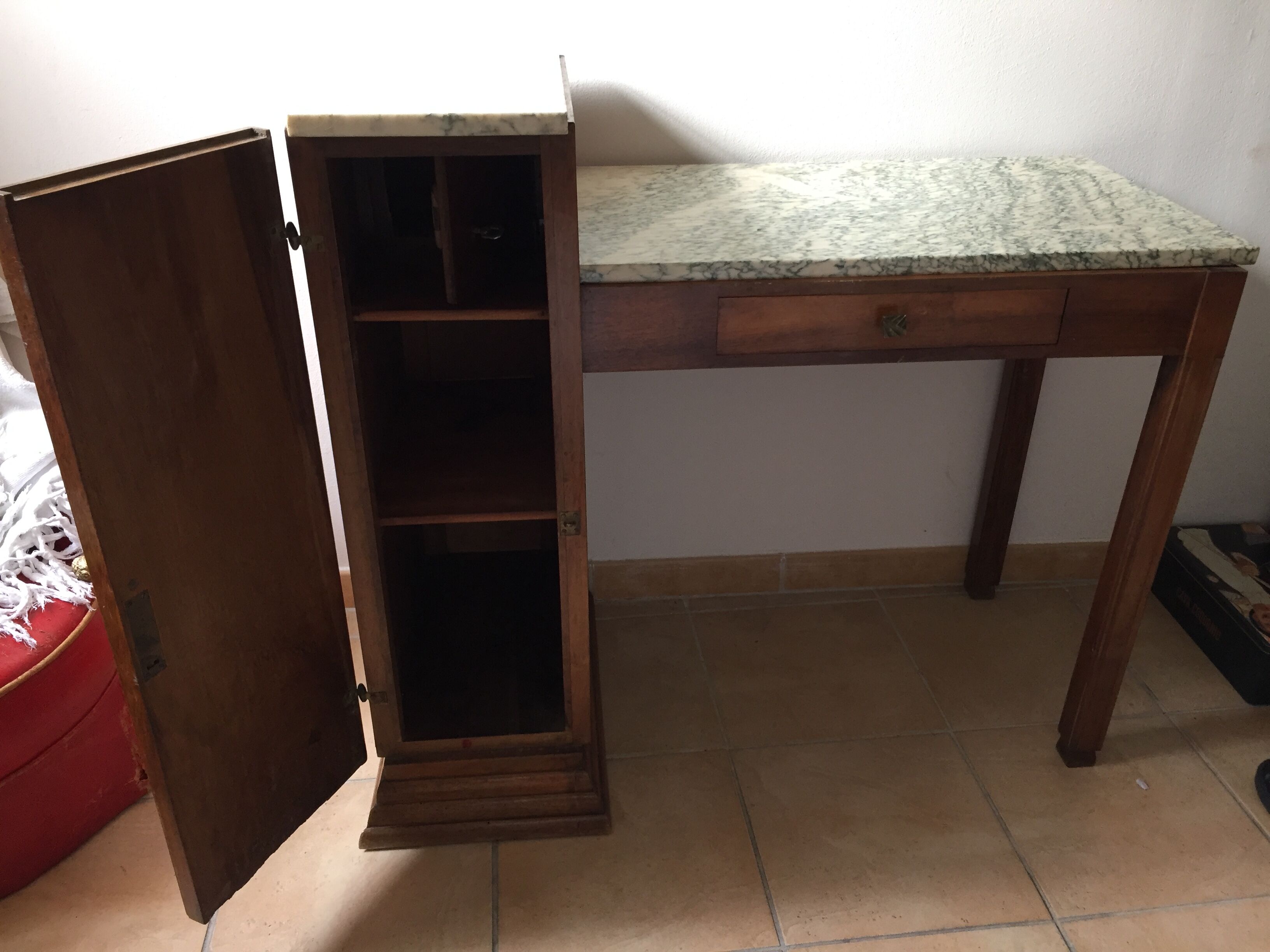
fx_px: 1064
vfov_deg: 48.2
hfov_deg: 61.7
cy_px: 476
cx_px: 635
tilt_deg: -27.9
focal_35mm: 29
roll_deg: +0.4
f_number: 2.2
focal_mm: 4.15
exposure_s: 1/33
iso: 64
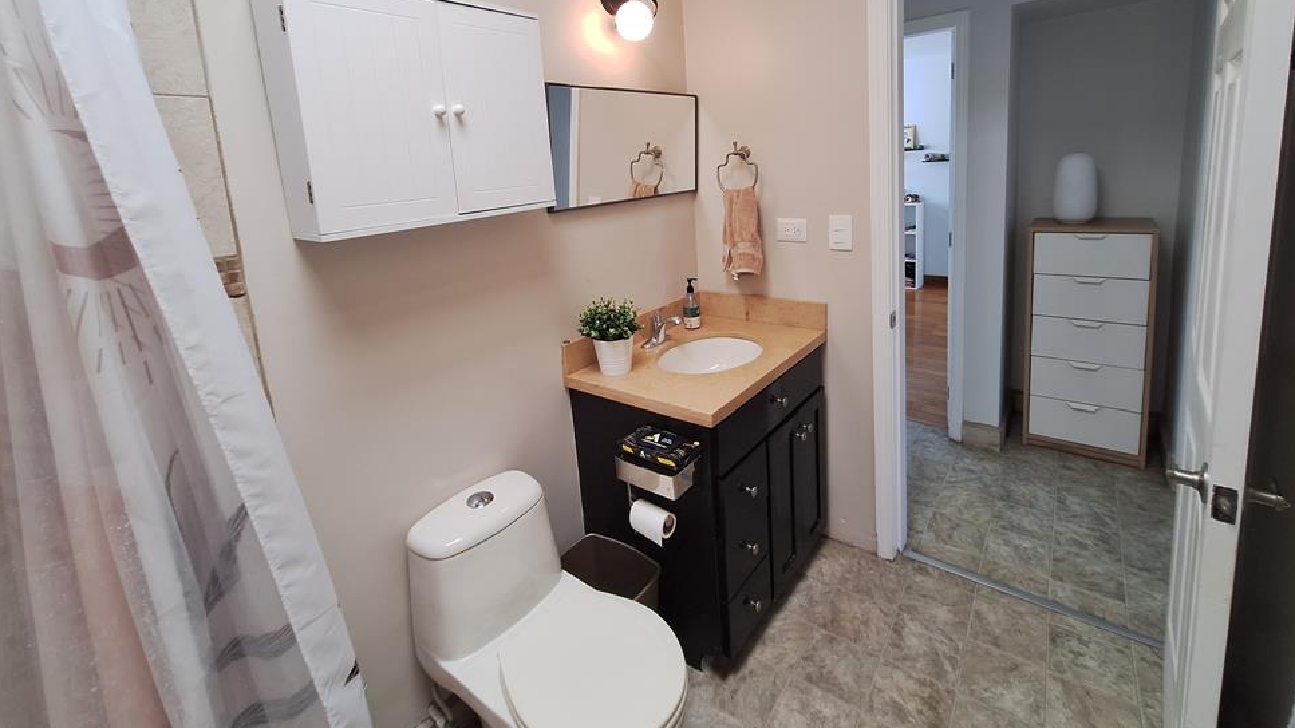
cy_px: 261
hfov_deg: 103.0
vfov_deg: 69.1
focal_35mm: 15
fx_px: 515
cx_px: 645
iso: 64
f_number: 2.2
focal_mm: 1.74
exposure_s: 1/60
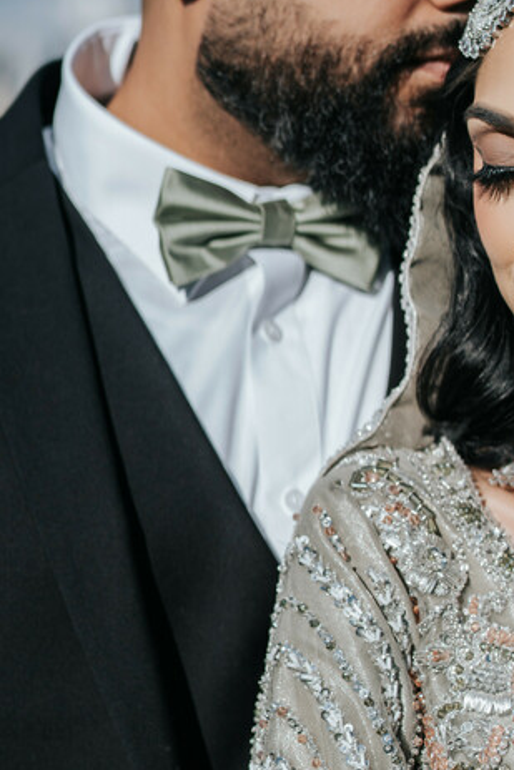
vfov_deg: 20.2
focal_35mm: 101
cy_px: 338
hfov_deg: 13.4
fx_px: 2161
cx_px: 472
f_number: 1.6
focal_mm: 35
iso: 64
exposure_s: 1/5000
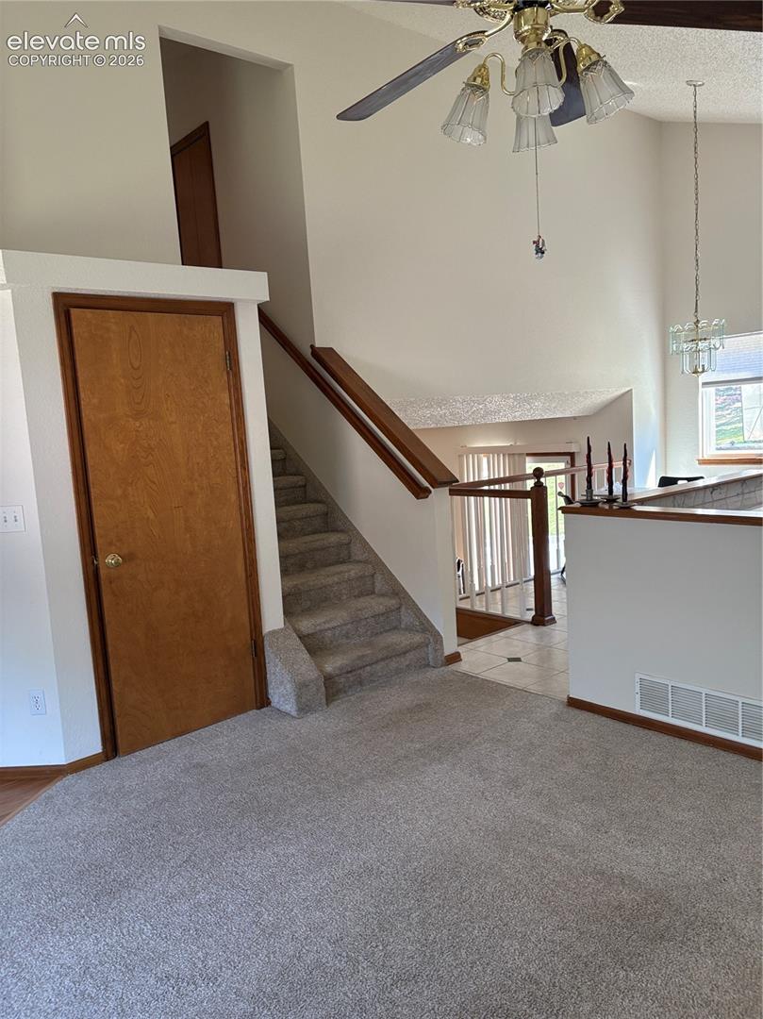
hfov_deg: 53.0
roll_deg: +4.7
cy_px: 510
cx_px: 382
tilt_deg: -5.9
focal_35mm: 26
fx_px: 765
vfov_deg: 67.3
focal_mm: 5.96
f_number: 1.6
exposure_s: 1/86
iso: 125
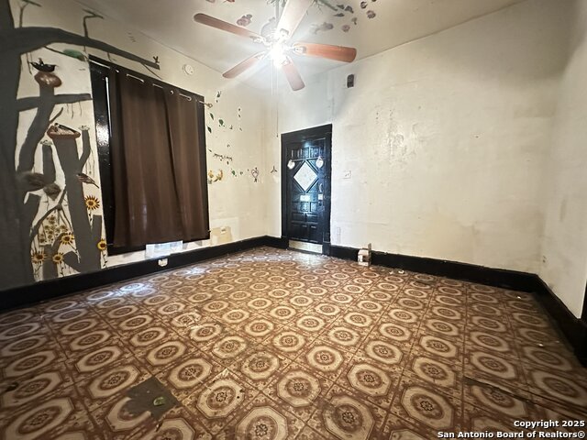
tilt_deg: -6.1
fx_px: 237
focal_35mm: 14
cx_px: 294
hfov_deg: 102.1
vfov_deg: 85.7
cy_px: 220
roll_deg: +0.0
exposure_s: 1/30
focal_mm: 2.22
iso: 1600
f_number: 2.2
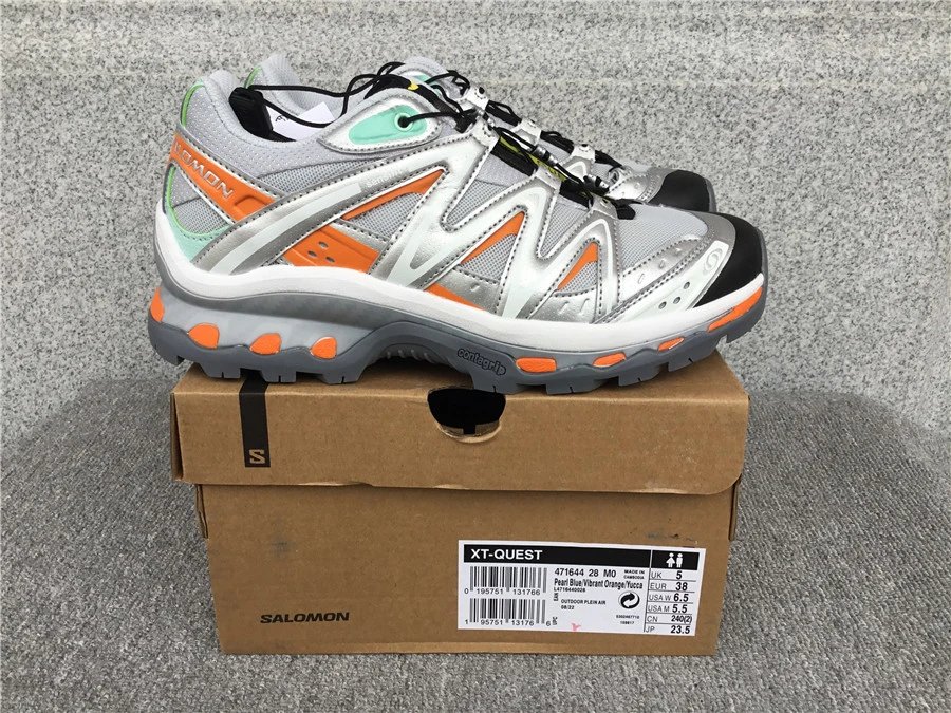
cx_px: 476
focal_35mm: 31
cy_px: 356
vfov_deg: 45.4
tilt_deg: -21.5
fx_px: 852
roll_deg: -0.6
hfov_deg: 58.4
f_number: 2.4
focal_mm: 3.3
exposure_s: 1/147
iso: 25
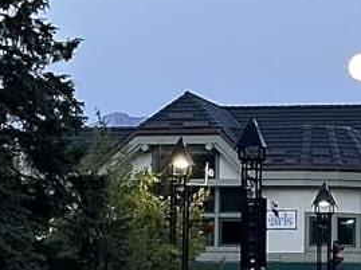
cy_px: 153
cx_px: 322
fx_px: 1906
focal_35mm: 183
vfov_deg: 8.1
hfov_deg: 10.8
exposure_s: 1/60
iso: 64
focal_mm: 6.86
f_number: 1.78
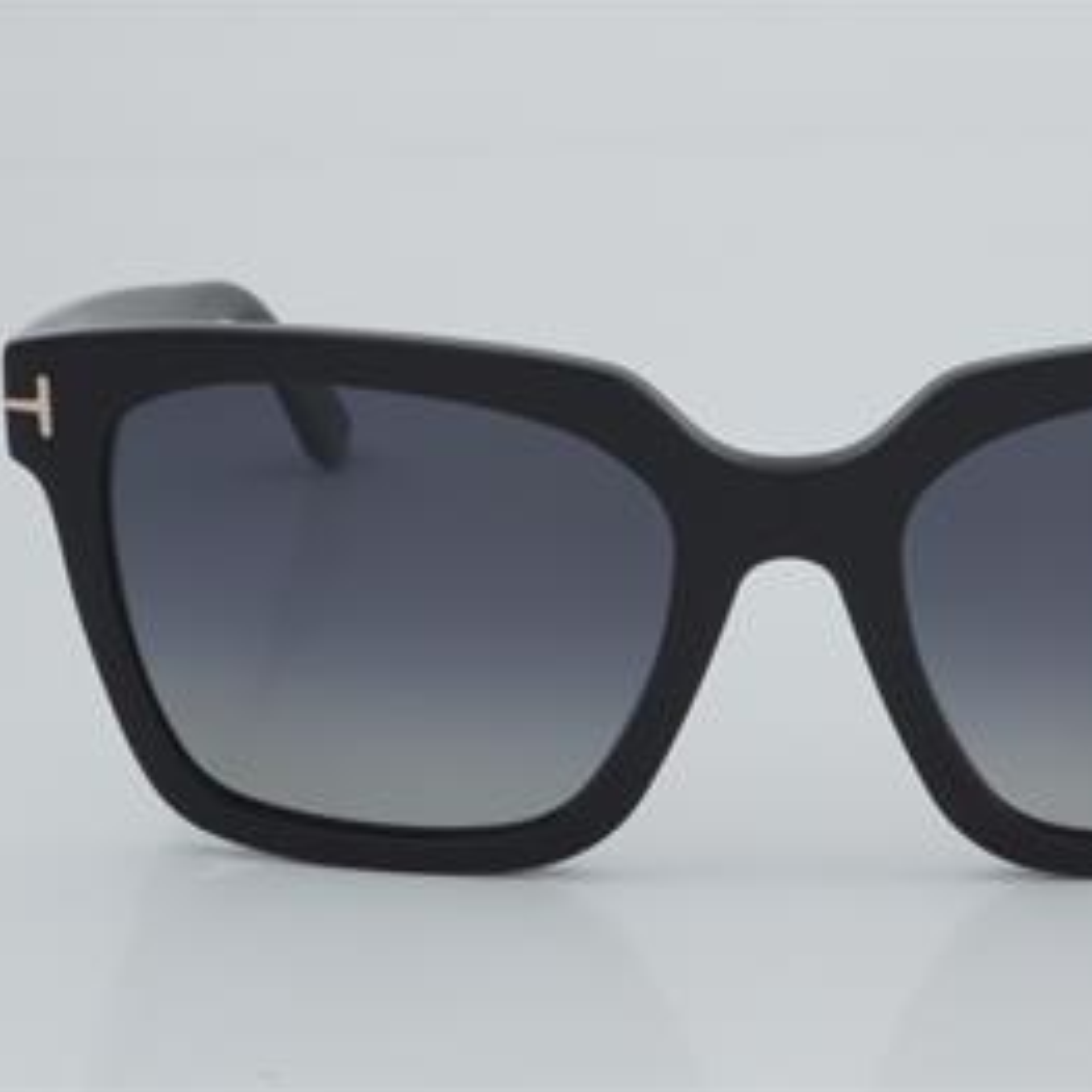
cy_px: 544
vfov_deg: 16.3
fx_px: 3806
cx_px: 789
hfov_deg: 16.3
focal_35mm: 107
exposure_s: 1/4
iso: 100
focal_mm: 55
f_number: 32
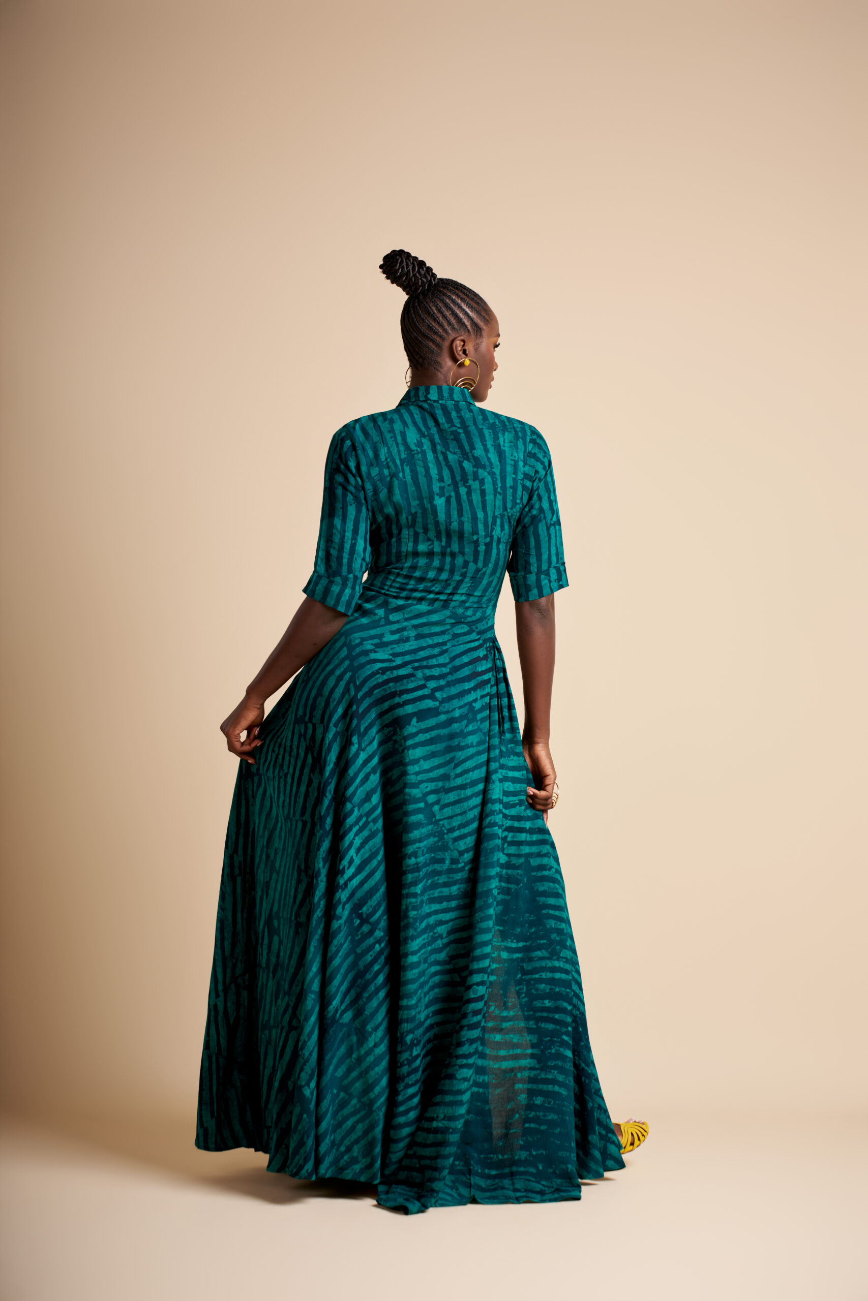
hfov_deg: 18.2
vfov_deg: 27.0
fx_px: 2712
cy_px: 650
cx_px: 434
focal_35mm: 75
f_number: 5.6
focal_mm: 75
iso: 100
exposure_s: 1/250
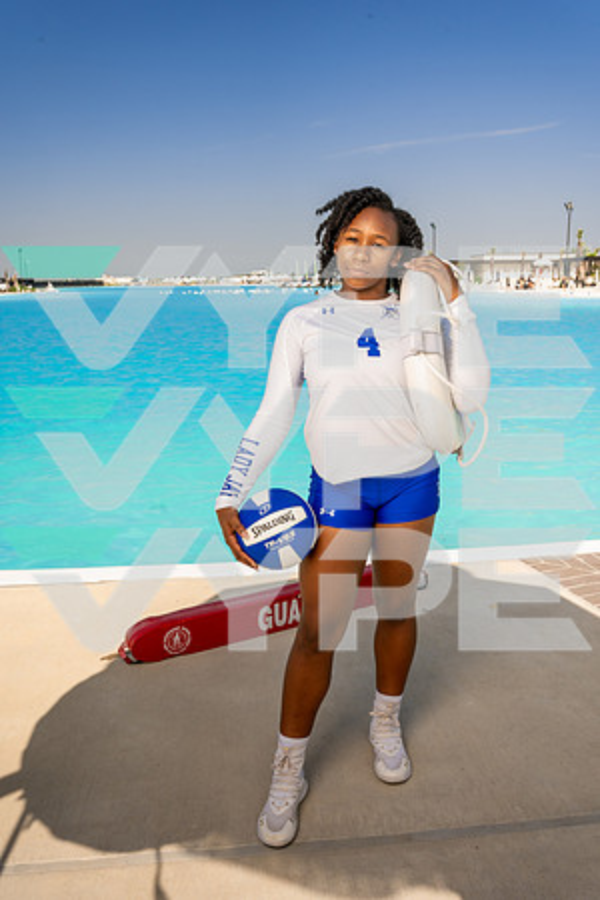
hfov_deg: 42.3
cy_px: 450
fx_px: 775
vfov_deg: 60.3
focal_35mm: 31
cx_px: 300
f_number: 11
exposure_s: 1/250
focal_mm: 31
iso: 250
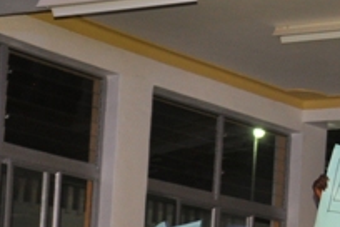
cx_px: 433
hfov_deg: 18.1
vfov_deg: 12.4
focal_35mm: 106
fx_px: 1001
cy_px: 319
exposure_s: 1/30
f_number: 4
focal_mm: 24
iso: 800
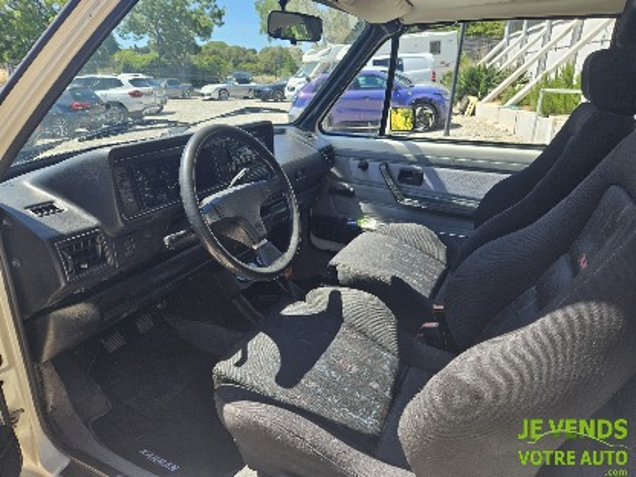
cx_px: 318
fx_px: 423
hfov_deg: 73.9
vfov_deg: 58.9
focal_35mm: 23
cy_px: 238
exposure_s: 1/333
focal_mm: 5.4
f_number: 1.8
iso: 25
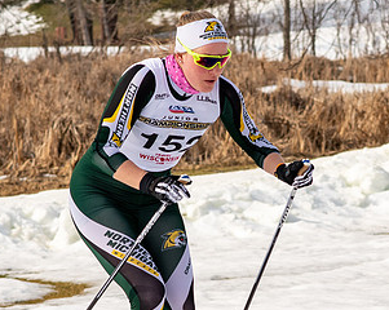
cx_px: 229
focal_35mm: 280
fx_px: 3219
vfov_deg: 5.5
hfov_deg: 6.9
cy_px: 173
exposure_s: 1/2000
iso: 400
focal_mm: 85
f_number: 6.3
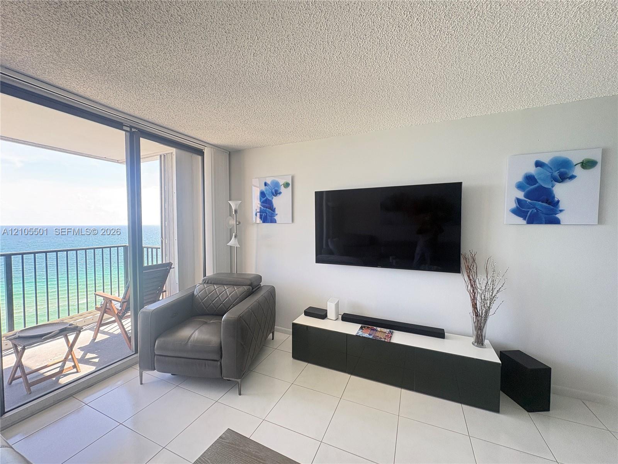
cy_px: 232
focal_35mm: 14
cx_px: 309
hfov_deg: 102.1
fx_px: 250
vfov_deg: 85.7
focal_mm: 2.22
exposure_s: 1/99
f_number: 2.2
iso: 200
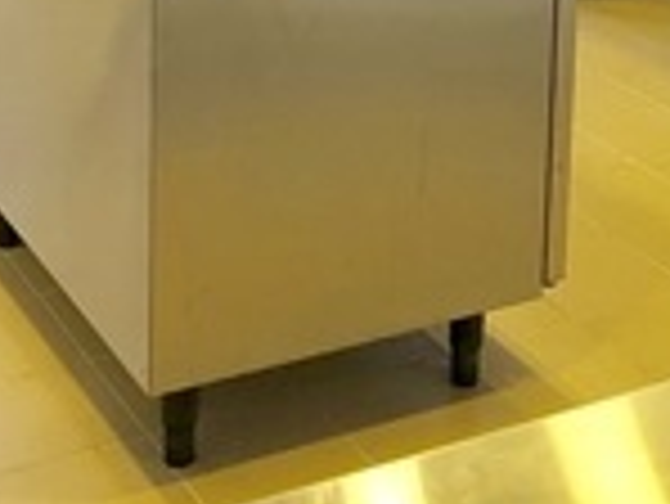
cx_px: 441
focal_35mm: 91
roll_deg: -1.7
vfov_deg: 15.3
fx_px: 1763
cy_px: -187
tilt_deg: -10.8
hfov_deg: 21.4
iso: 40
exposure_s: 1/24
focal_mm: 4
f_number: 1.8
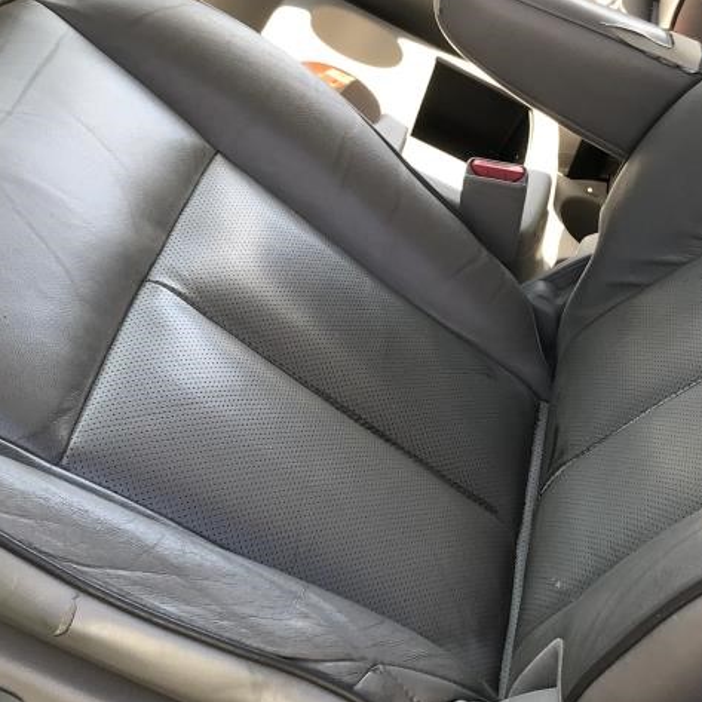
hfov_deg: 25.5
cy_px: 399
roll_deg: -31.3
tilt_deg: -38.5
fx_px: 1537
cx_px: 487
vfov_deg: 25.7
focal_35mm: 67
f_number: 1.8
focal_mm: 3.99
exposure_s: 1/172
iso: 20
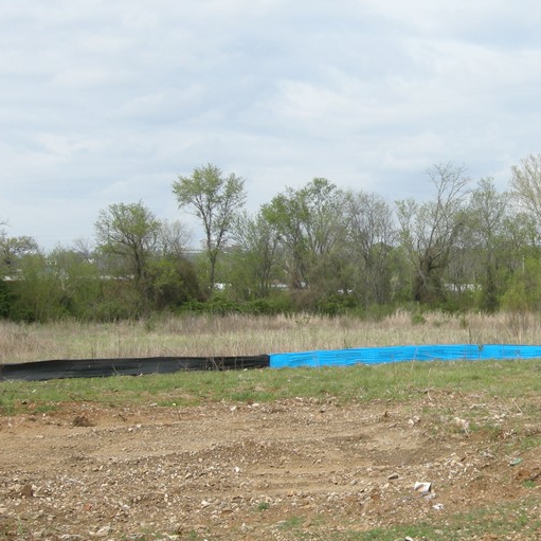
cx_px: 495
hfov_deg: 26.7
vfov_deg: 27.5
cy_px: 378
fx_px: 1096
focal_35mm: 62
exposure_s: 1/226
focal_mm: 7.5
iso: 64
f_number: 6.1
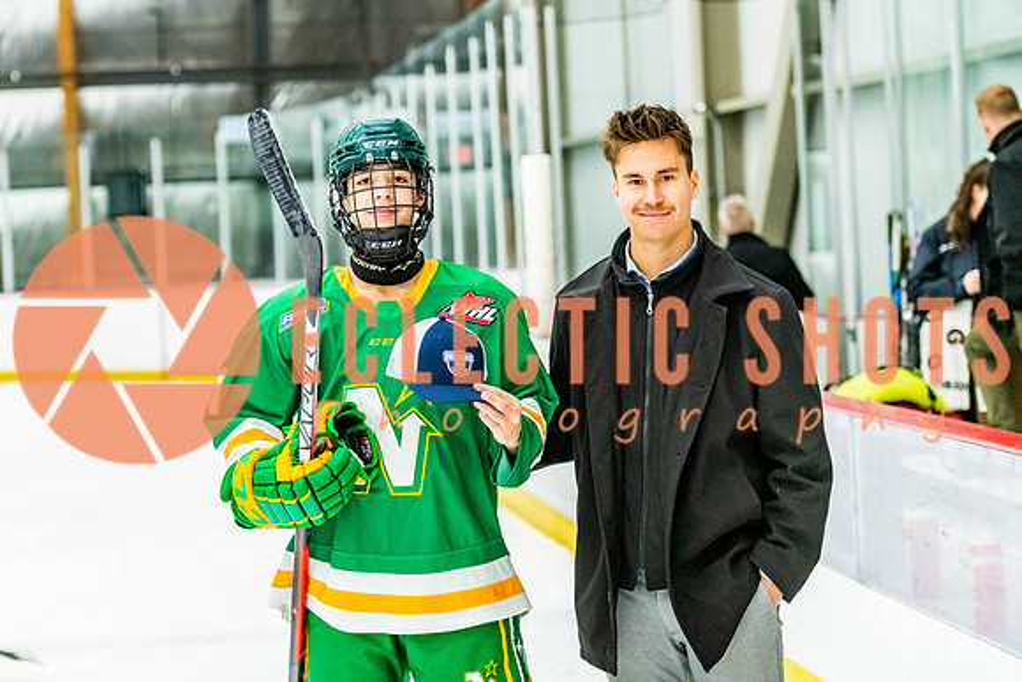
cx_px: 425
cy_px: 291
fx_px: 2755
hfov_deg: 21.0
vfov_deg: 14.1
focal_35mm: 97
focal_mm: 75
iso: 3200
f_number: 2.8
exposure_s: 1/640
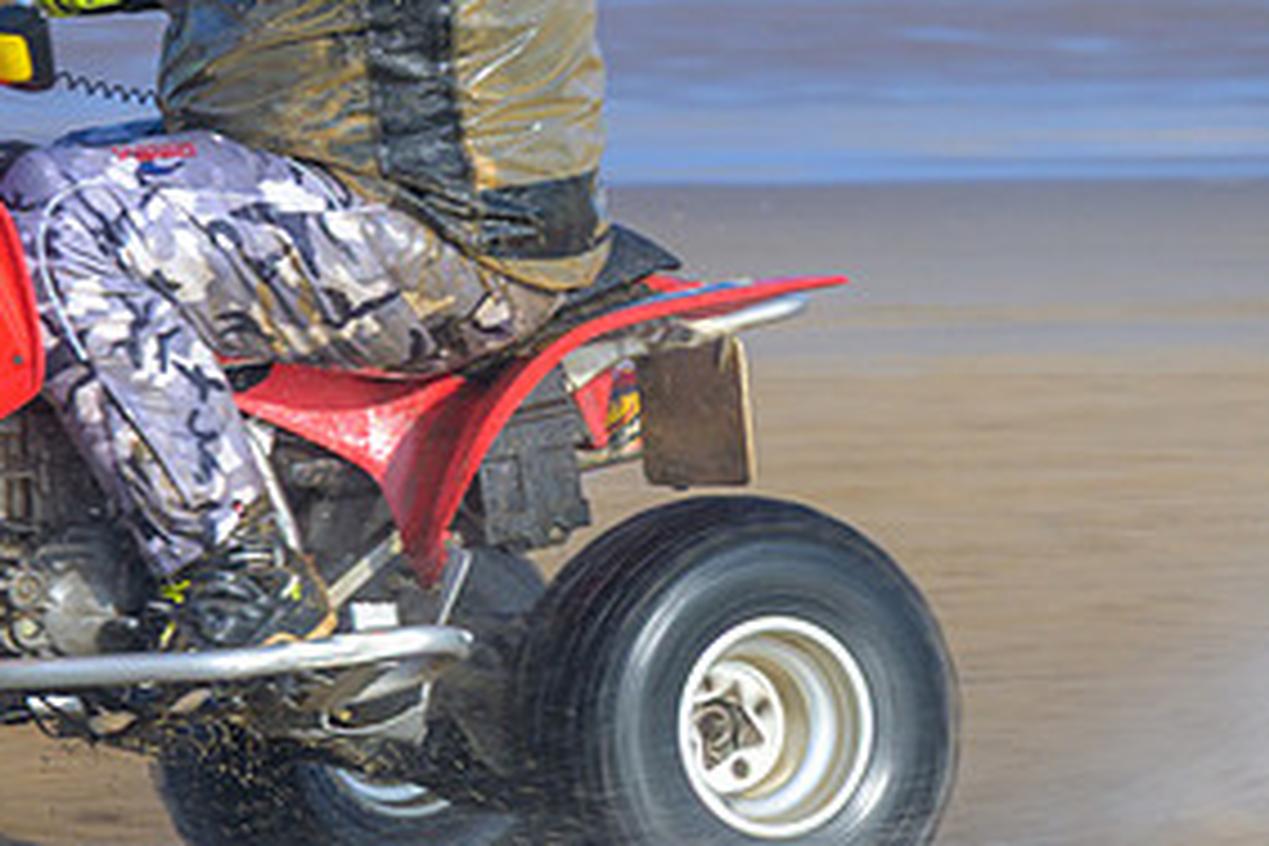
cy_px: 102
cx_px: -31
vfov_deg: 1.7
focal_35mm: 788
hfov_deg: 2.6
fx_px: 27775
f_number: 8
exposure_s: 1/250
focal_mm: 200
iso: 125
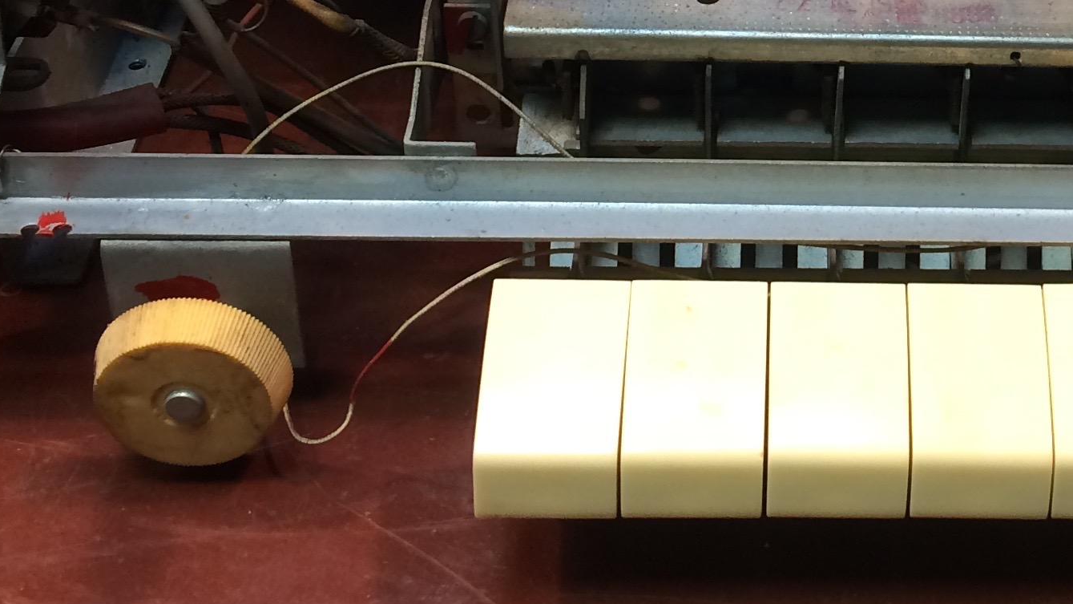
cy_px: 6
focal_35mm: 77
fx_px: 2191
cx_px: 901
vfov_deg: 15.4
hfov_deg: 26.8
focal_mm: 4.15
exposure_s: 1/33
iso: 50
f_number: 2.2
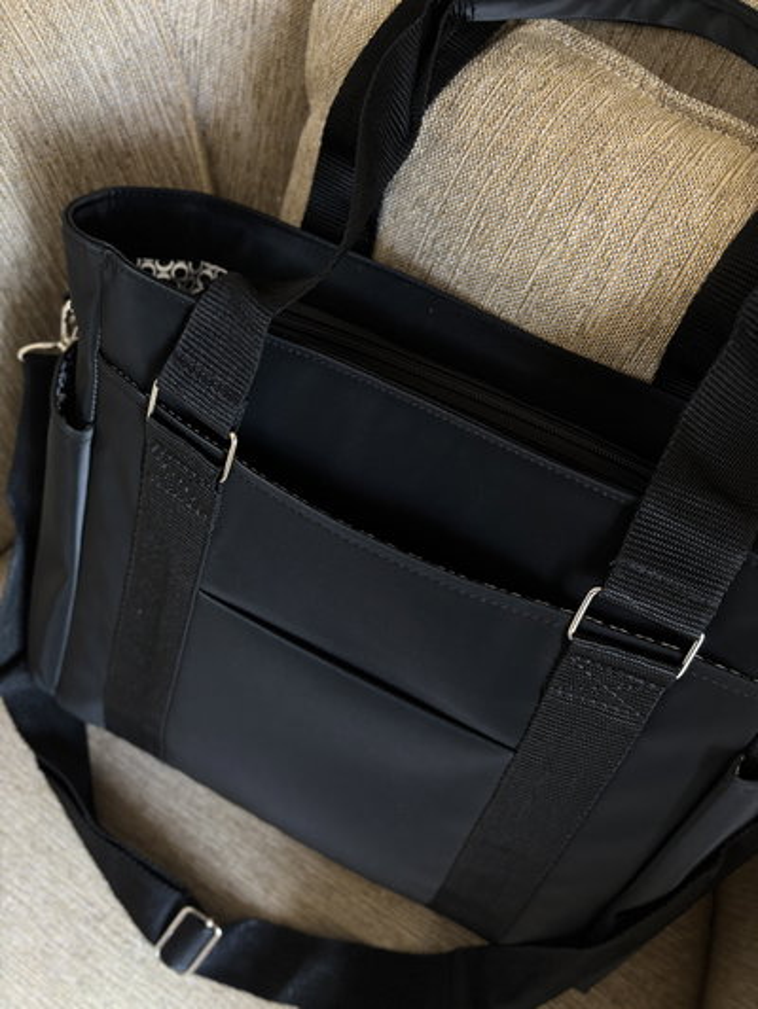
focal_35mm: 26
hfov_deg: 53.1
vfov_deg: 67.3
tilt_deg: -66.0
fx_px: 759
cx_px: 379
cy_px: 504
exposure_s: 1/60
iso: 250
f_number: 1.6
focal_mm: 5.96
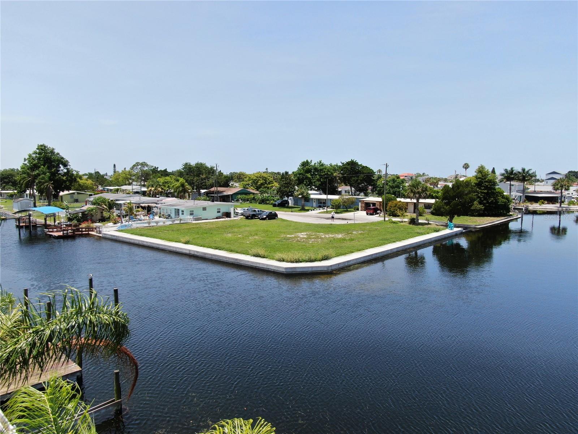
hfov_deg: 71.6
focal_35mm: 24
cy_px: 217
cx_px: 289
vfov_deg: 56.8
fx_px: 401
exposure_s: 1/1250
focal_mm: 4.39
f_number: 2.8
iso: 100
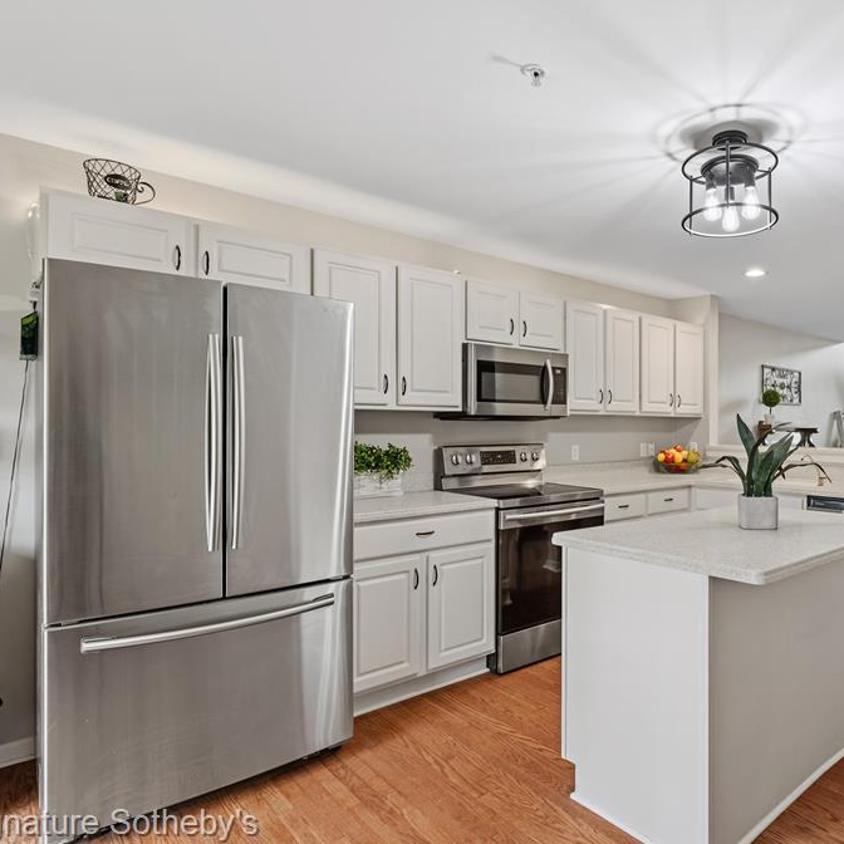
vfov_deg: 69.6
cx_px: 590
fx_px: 607
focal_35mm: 22
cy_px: 418
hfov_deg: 66.9
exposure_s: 1/2
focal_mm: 11.3
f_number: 5.6
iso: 800
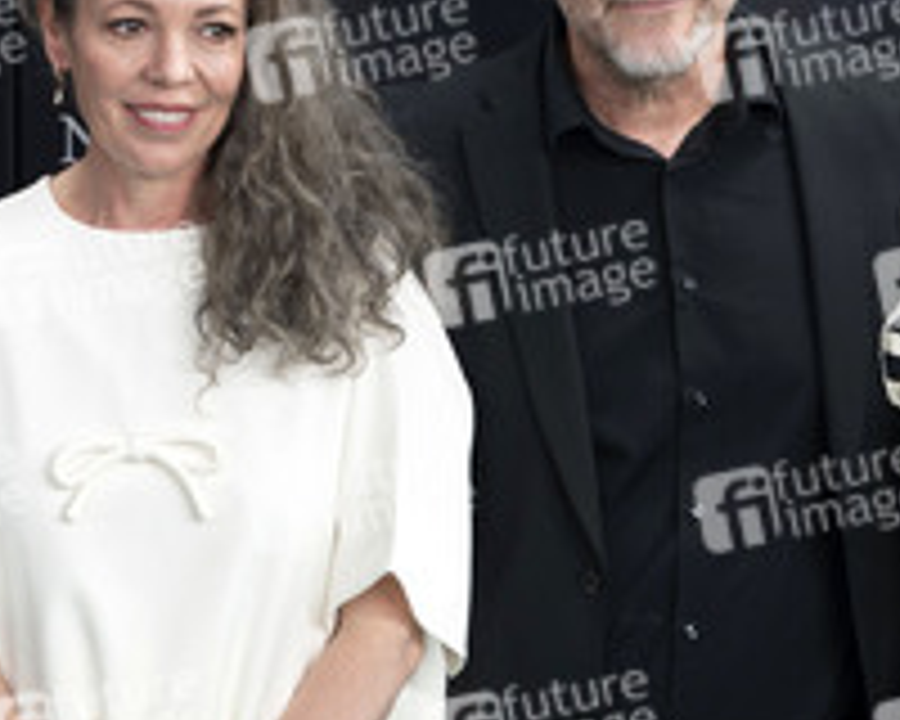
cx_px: -29
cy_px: 93
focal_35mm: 196
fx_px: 5221
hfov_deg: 9.8
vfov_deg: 7.9
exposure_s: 1/200
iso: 400
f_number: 4.5
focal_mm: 84
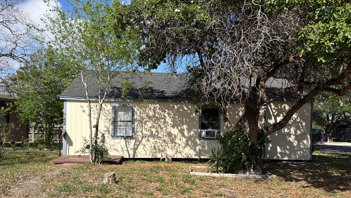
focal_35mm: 29
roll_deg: -0.9
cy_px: 132
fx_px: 270
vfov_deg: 39.7
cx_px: 176
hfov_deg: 66.1
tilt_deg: -0.4
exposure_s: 1/2710
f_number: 1.6
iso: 50
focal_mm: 5.96
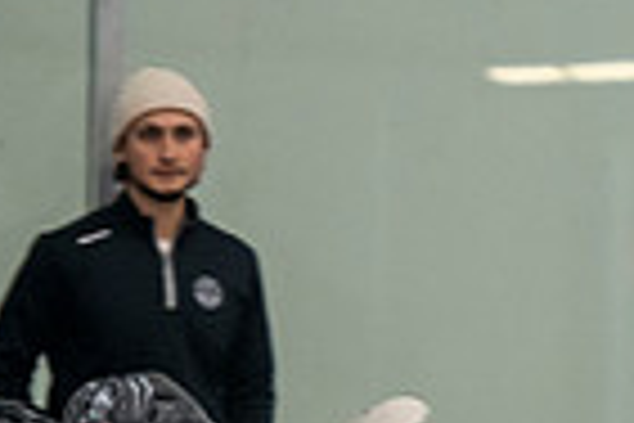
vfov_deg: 1.6
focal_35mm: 833
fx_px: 14669
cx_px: 1474
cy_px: 925
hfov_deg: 2.5
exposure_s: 1/640
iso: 2000
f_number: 3.2
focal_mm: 135
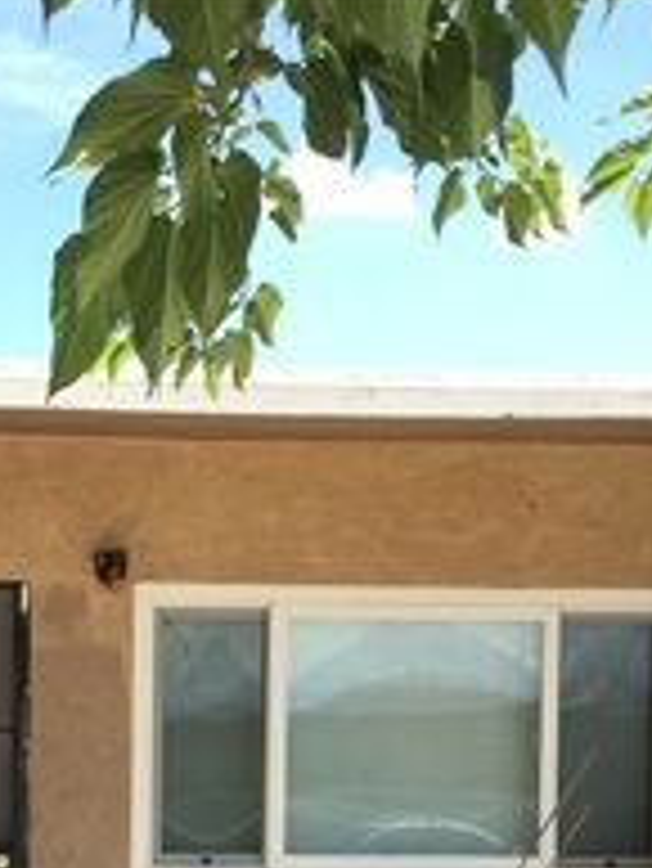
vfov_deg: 25.0
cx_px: -54
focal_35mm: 75
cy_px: 821
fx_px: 1881
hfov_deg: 18.9
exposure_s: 1/499
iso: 25
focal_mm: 4.15
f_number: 2.2
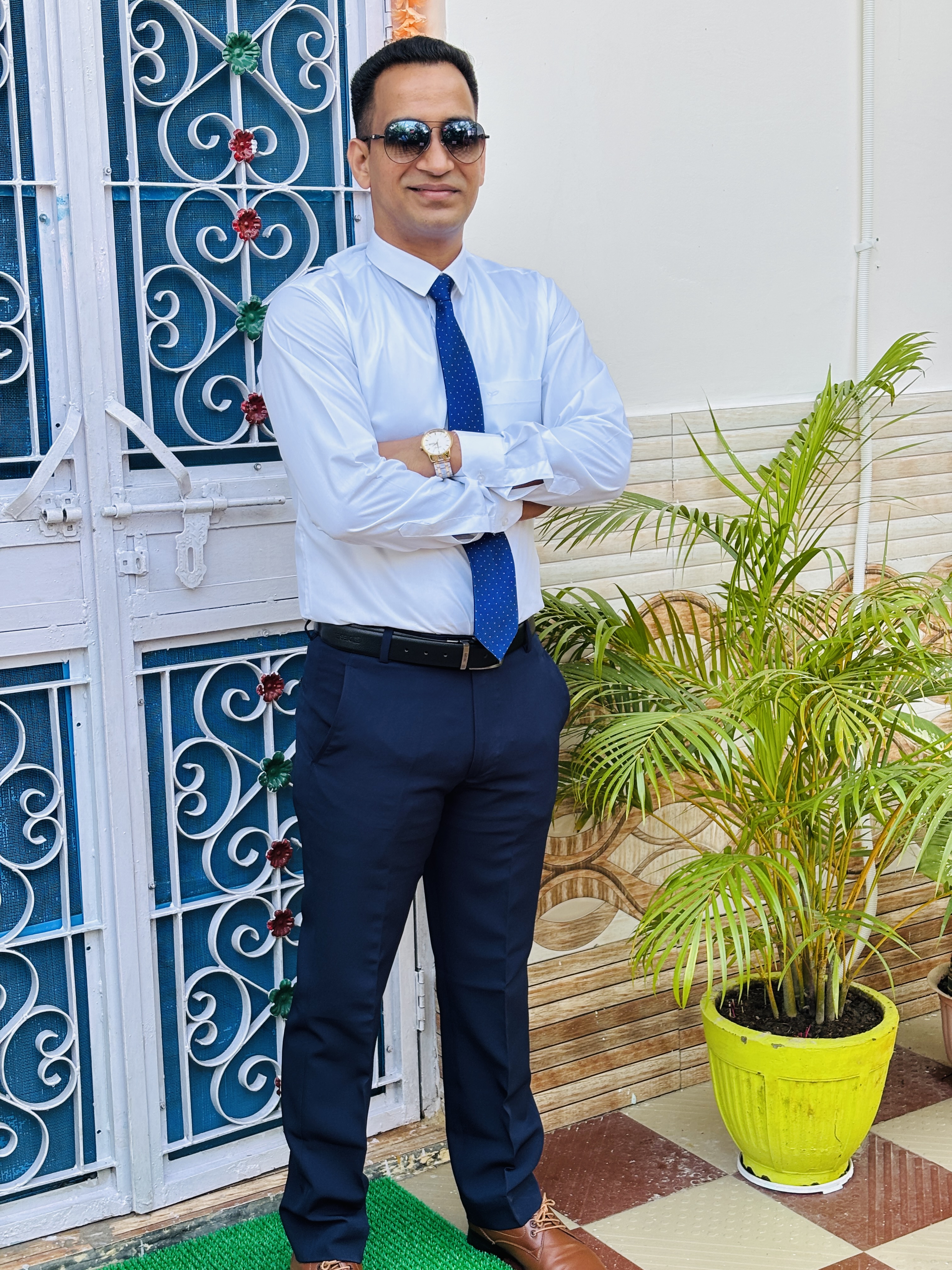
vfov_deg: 36.8
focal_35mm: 52
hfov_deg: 28.0
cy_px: 635
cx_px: 476
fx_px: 1907
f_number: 1.6
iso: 32
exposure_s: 1/222
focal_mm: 5.96
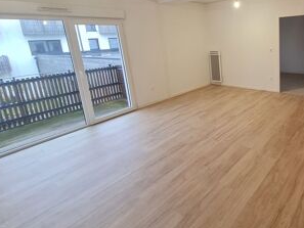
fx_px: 184
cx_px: 237
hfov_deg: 72.0
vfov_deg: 61.5
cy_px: 72
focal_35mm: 21
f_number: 2.2
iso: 125
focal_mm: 1.74
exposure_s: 1/50
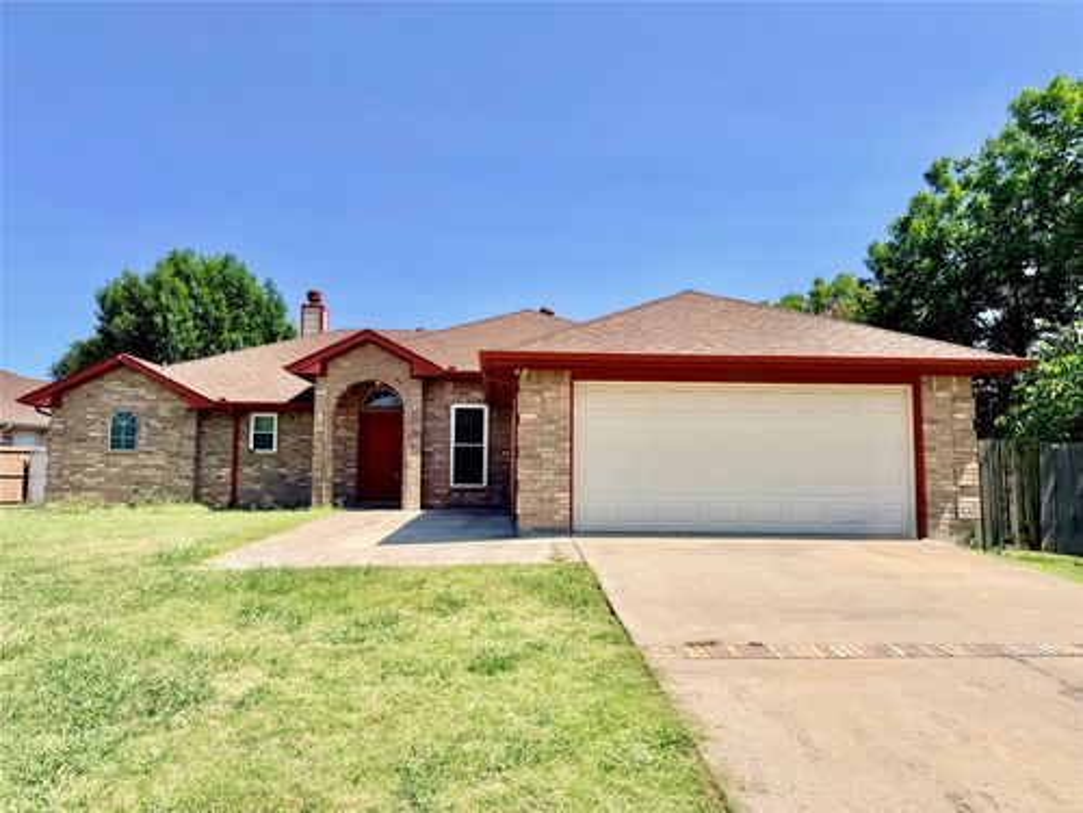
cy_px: 406
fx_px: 751
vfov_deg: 56.8
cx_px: 542
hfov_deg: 71.6
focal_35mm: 24
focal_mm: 6.76
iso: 80
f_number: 1.78
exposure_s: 1/4975
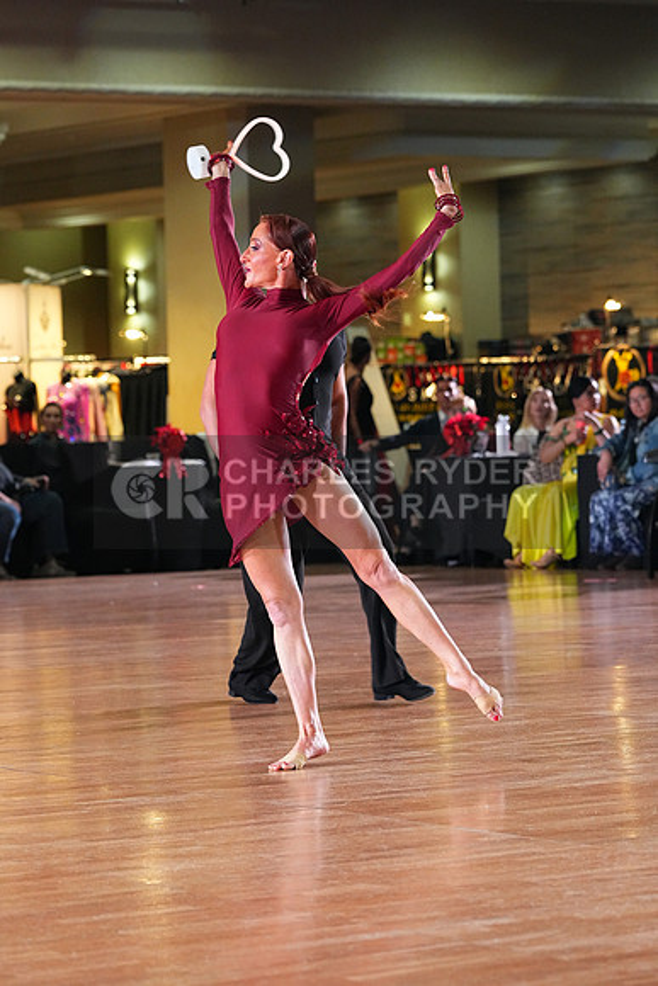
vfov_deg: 15.6
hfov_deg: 10.5
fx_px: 3589
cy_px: 493
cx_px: 329
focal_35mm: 131
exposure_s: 1/400
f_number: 5
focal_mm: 131
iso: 6400
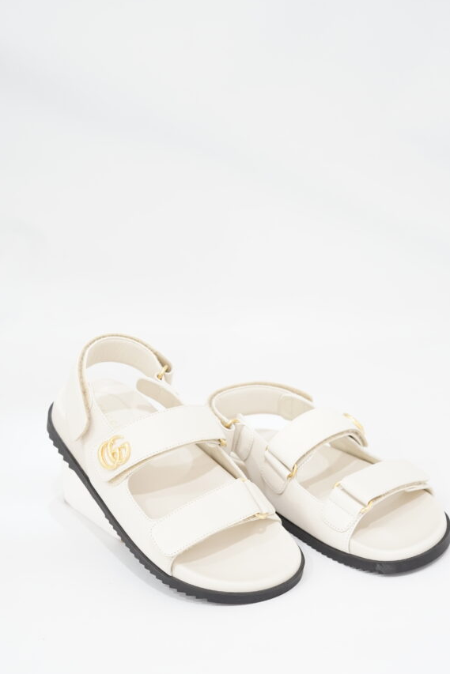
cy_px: 356
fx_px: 1124
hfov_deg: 22.6
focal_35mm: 60
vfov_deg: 33.4
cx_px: 238
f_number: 6.3
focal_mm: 50
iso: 640
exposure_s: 1/2.5
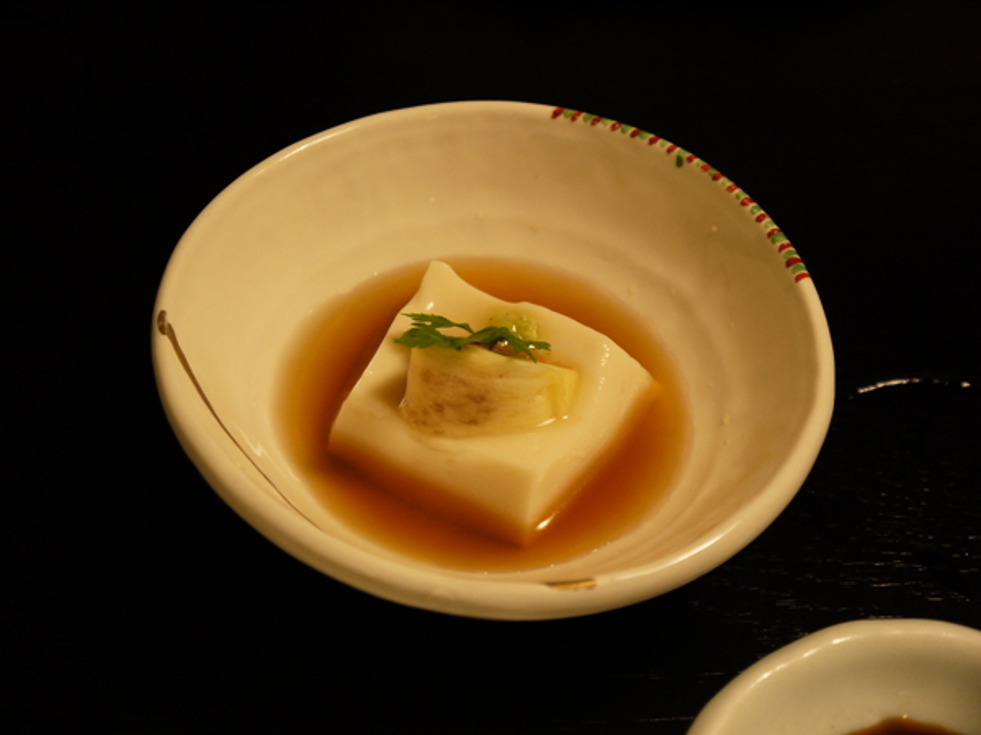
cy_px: 368
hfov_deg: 31.2
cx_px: 490
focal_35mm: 62
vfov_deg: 23.7
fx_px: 1757
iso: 400
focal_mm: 31
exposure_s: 1/40
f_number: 5
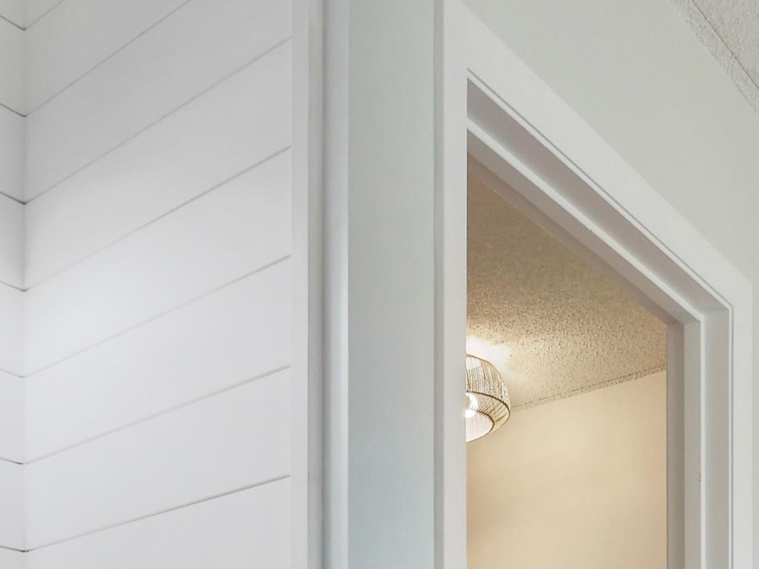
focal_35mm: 49
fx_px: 1074
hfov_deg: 38.9
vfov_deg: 23.5
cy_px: 864
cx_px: 429
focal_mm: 7
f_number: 4
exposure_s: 1/40
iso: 400
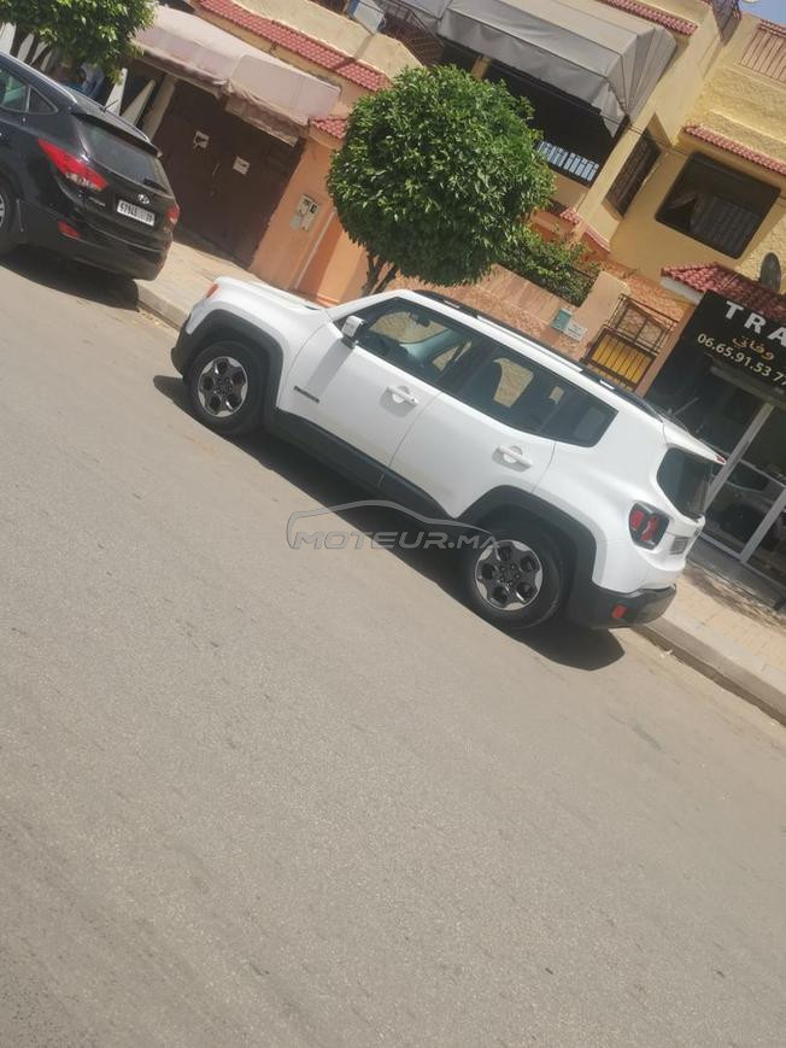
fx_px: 938
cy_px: 524
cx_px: 393
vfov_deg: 58.3
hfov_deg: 45.5
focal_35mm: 31
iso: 50
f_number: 1.8
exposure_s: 1/2488
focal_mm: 5.58
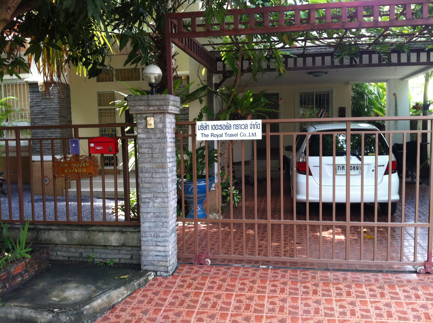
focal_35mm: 35
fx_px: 437
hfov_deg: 52.7
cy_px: 162
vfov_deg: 40.6
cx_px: 216
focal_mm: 3.85
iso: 125
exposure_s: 1/120
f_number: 2.8
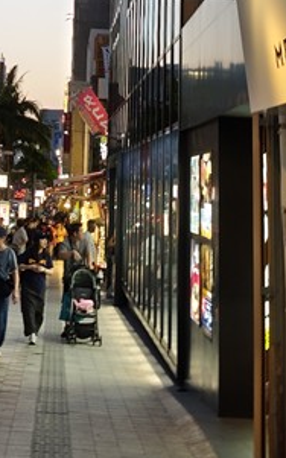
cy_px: -78
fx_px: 1036
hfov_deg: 15.4
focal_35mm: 83
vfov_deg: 23.1
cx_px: -9
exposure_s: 1/60
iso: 640
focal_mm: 6.07
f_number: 1.7
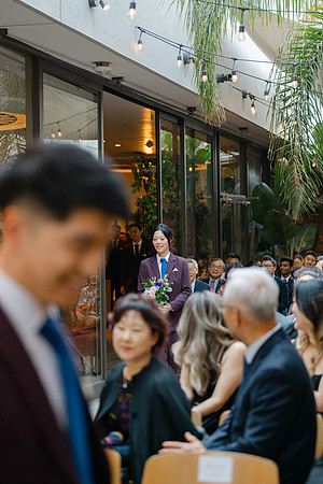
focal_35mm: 75
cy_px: 242
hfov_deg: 18.2
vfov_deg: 27.0
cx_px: 162
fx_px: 1009
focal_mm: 50
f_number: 1.8
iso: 250
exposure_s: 1/160
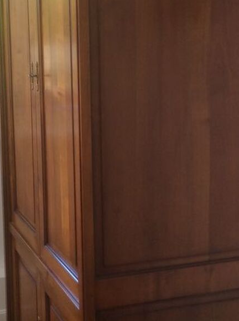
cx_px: 119
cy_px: 129
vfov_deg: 26.3
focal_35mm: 74
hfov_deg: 19.8
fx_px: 683
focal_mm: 3.3
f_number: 2.4
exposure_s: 1/33
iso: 40
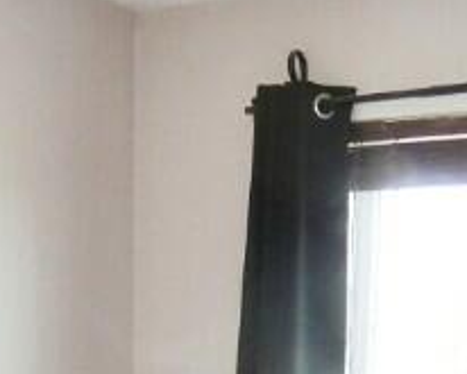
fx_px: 1341
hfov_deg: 19.7
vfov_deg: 13.9
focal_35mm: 97
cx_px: 218
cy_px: 707
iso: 125
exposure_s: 1/60
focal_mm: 3.6
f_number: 2.8
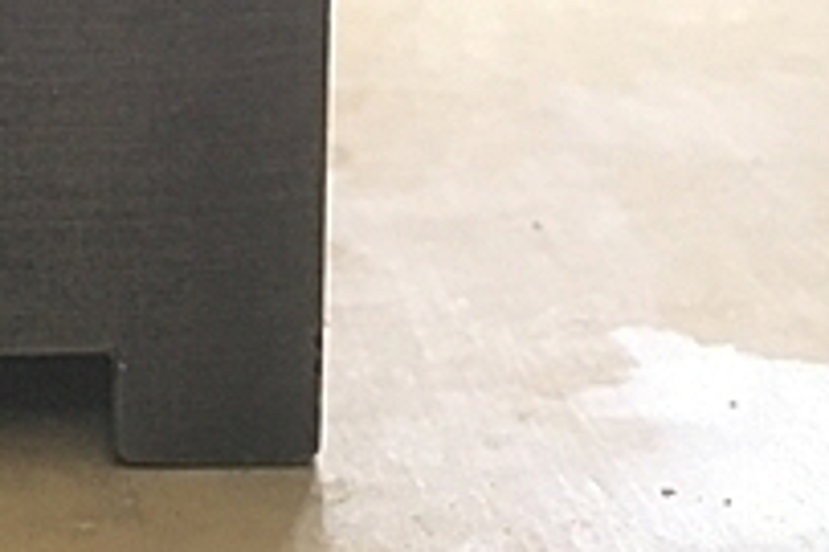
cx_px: -82
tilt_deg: -12.5
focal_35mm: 95
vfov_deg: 13.8
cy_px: -196
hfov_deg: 20.5
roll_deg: +1.7
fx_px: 2186
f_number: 2.2
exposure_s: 1/30
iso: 125
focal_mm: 4.15
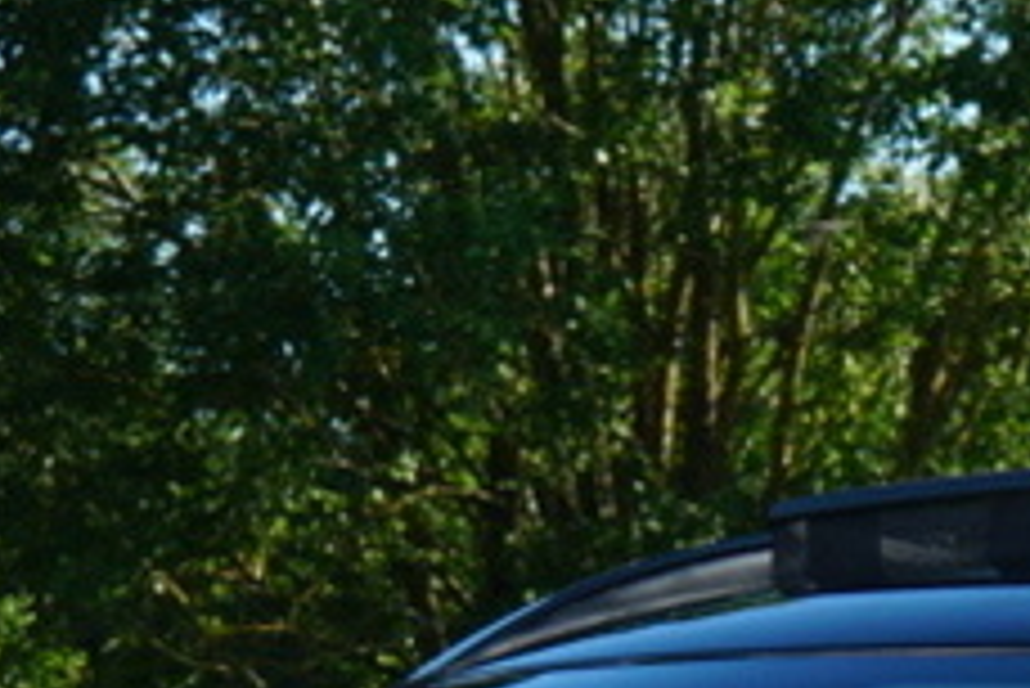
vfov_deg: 4.6
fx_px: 8388
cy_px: 1347
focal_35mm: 293
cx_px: 810
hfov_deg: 7.0
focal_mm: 28
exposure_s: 1/100
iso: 100
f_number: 9
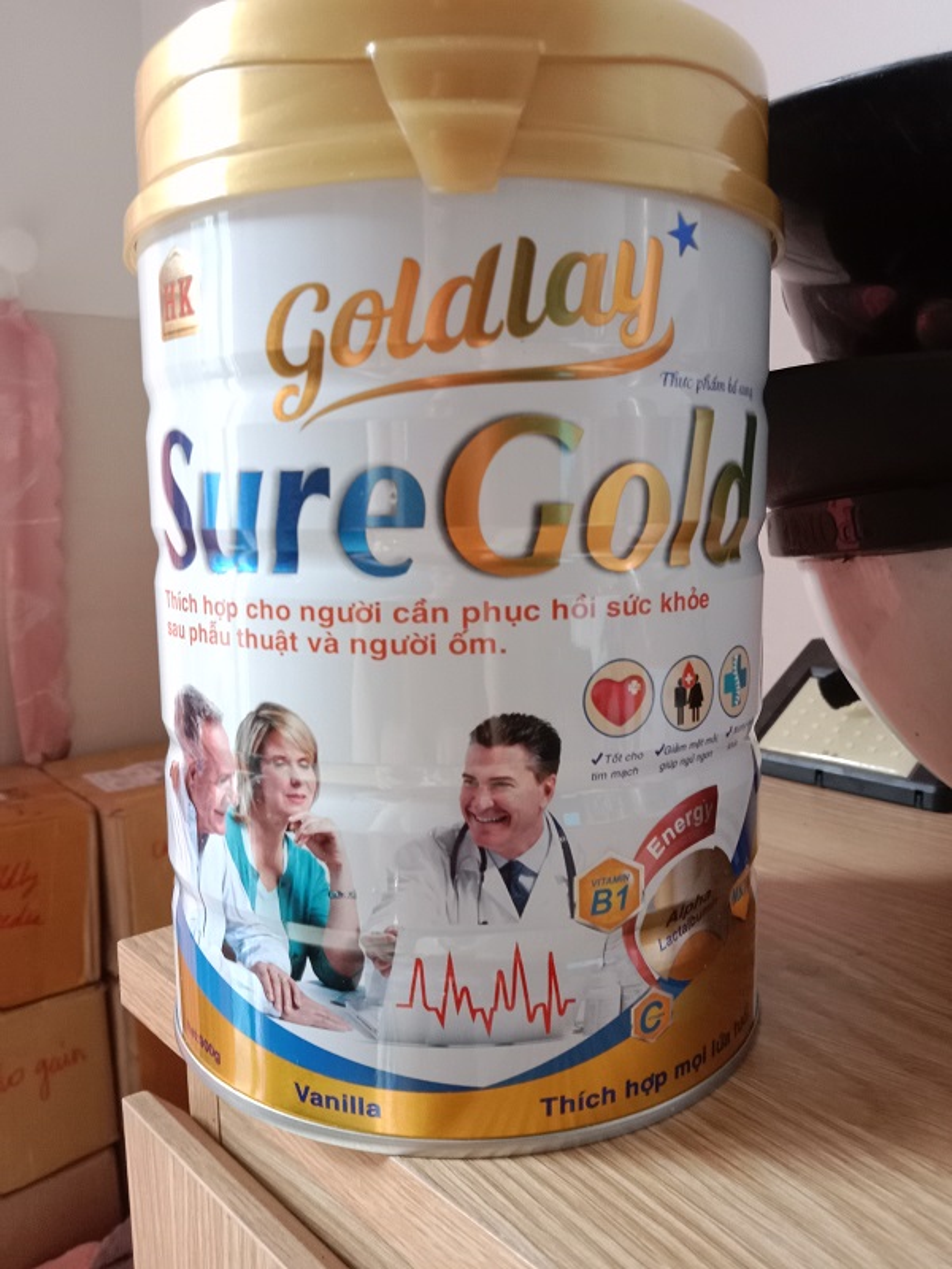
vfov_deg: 65.3
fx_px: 990
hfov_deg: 51.4
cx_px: 476
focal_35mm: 27
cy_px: 634
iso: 1482
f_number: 2.2
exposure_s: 1/16.7
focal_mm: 3.65
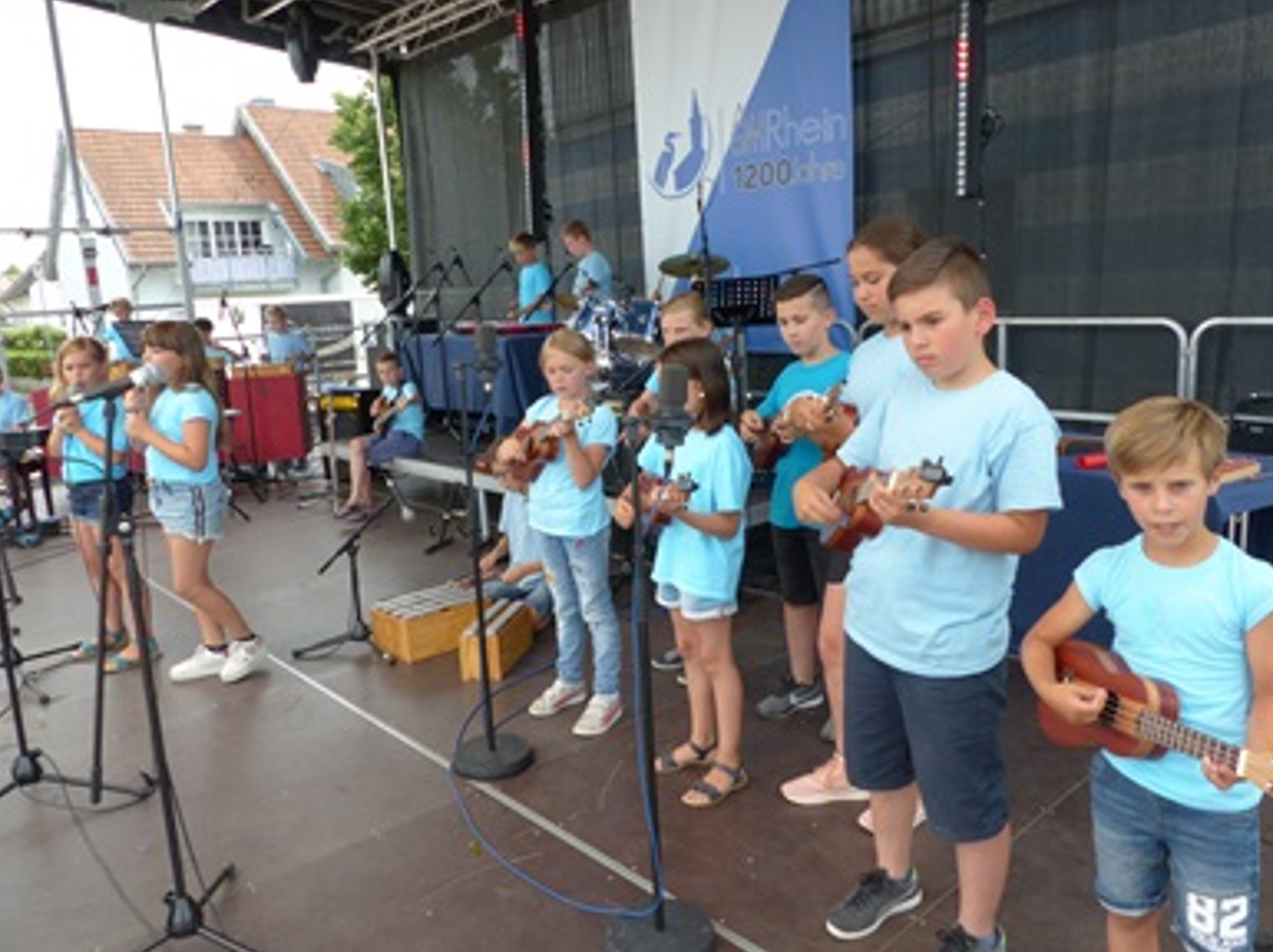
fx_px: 955
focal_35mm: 26
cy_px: 463
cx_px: 632
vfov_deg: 53.0
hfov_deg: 67.4
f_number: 4
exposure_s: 1/250
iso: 100
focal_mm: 4.5
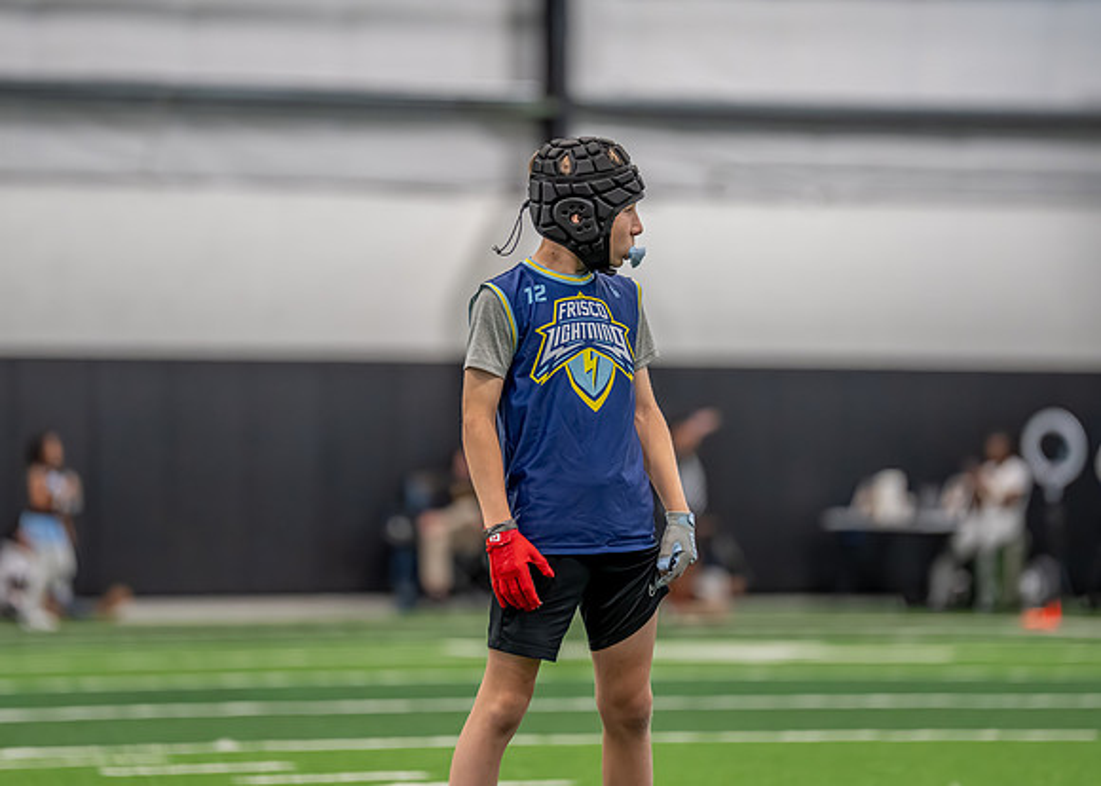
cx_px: 551
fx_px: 7833
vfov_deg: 5.7
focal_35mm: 251
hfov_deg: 8.0
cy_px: 324
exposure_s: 1/250
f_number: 2.8
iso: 1600
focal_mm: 200
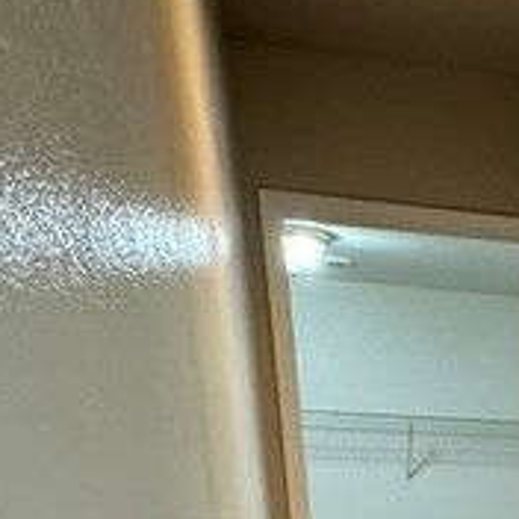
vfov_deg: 18.7
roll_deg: -3.0
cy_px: 926
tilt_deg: -18.8
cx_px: 787
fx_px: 1221
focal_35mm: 72
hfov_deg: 20.4
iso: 250
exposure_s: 1/60
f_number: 2.2
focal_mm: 2.22
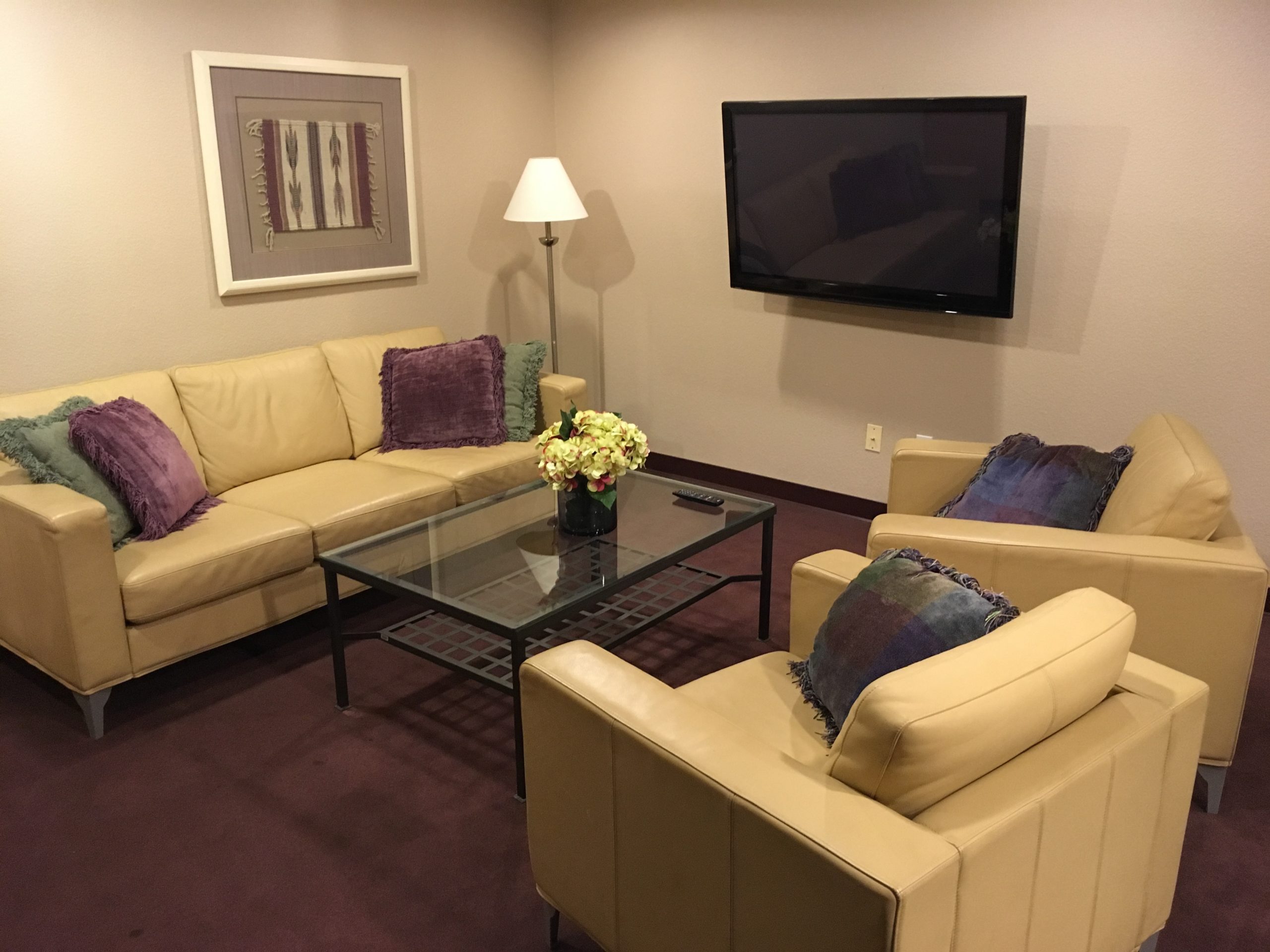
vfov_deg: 48.2
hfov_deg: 61.7
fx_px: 1064
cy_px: 476
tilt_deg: -17.1
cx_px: 635
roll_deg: +0.8
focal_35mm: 29
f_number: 2.2
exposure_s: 1/17
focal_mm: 4.15
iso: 200
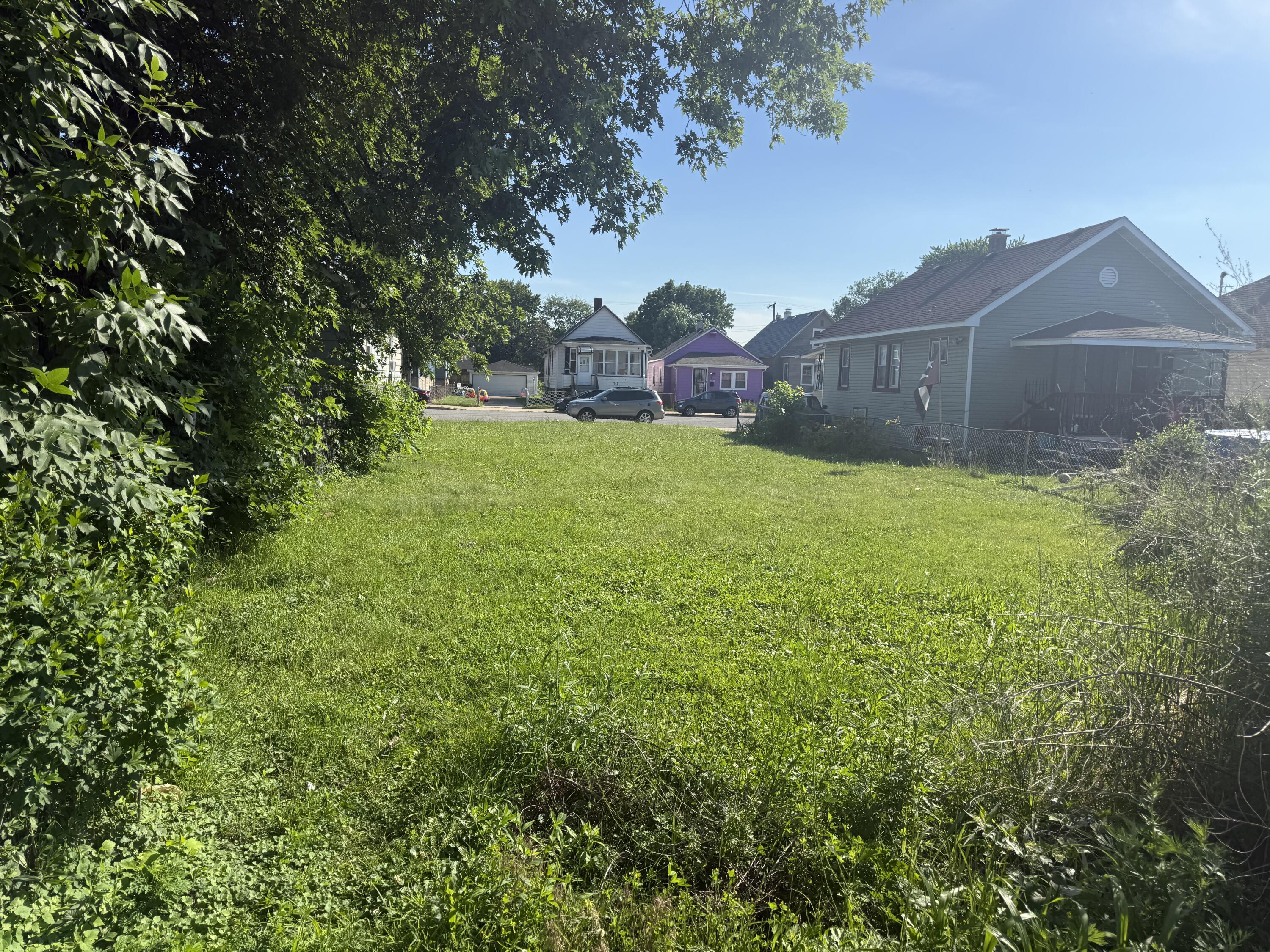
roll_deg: -1.9
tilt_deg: -5.3
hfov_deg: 71.6
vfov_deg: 56.8
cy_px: 476
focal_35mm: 24
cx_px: 635
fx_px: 881
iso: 80
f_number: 1.78
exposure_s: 1/3759
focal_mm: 6.76
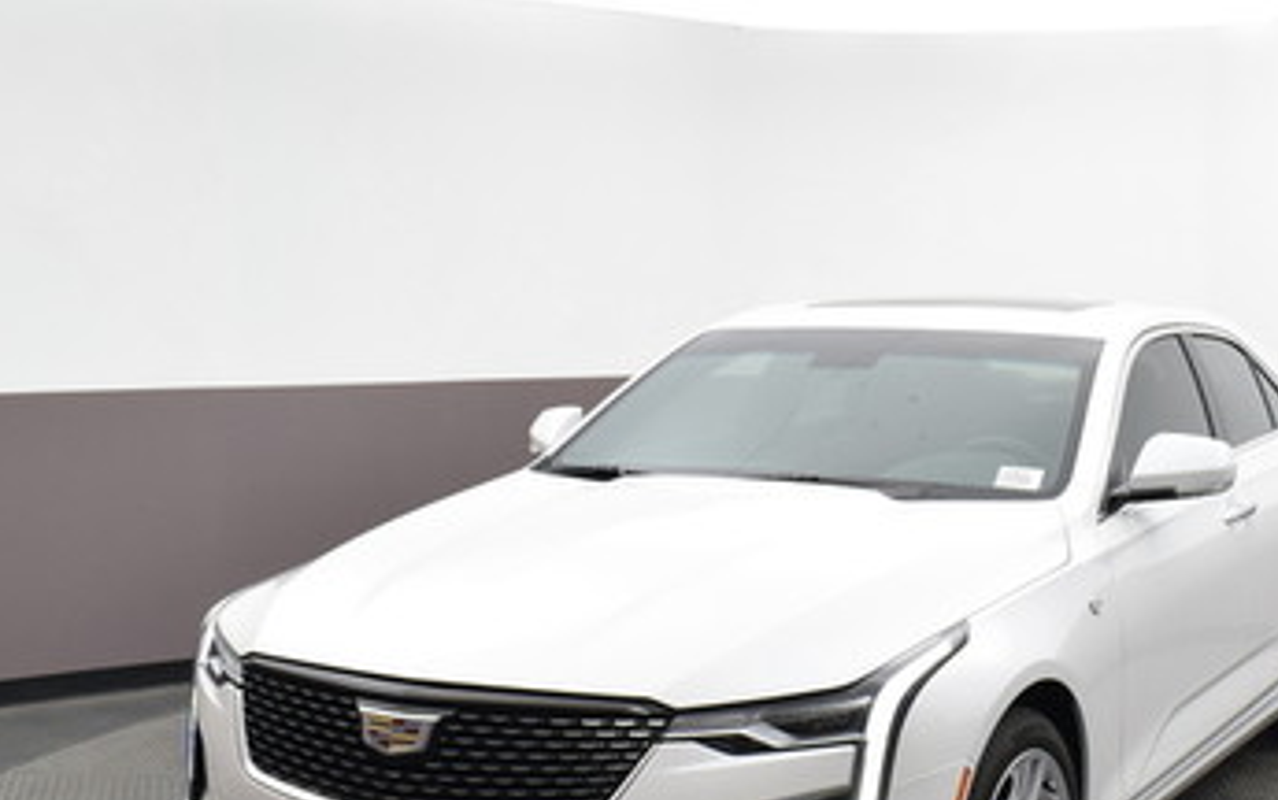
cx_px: 937
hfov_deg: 38.7
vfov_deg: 25.3
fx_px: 1777
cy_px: 459
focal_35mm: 51
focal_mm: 18
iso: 800
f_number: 7.1
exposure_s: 1/125
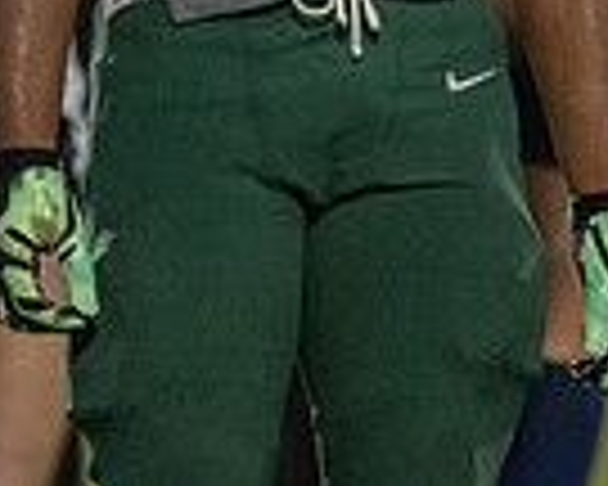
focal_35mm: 1610
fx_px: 28971
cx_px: 486
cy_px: -380
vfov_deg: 1.0
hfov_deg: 1.2
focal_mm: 400
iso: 10000
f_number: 5.6
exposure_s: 1/1000
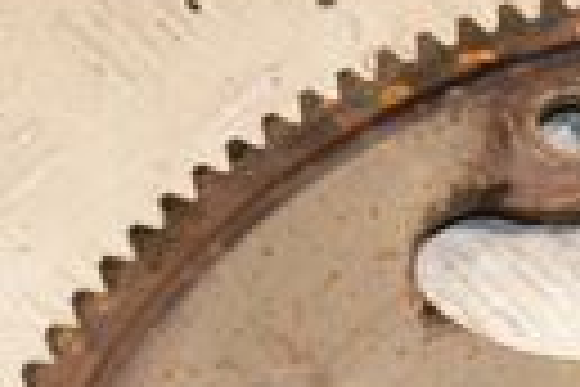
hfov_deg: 10.9
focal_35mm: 185
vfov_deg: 7.1
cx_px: 683
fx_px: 2988
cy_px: 819
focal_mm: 25
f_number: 11
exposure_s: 1/160
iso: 1600
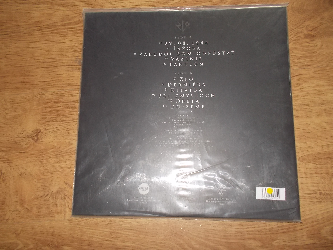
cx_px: 166
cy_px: 125
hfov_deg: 61.7
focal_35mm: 29
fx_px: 279
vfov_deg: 48.2
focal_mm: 4.1
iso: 200
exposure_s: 1/30
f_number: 3.3
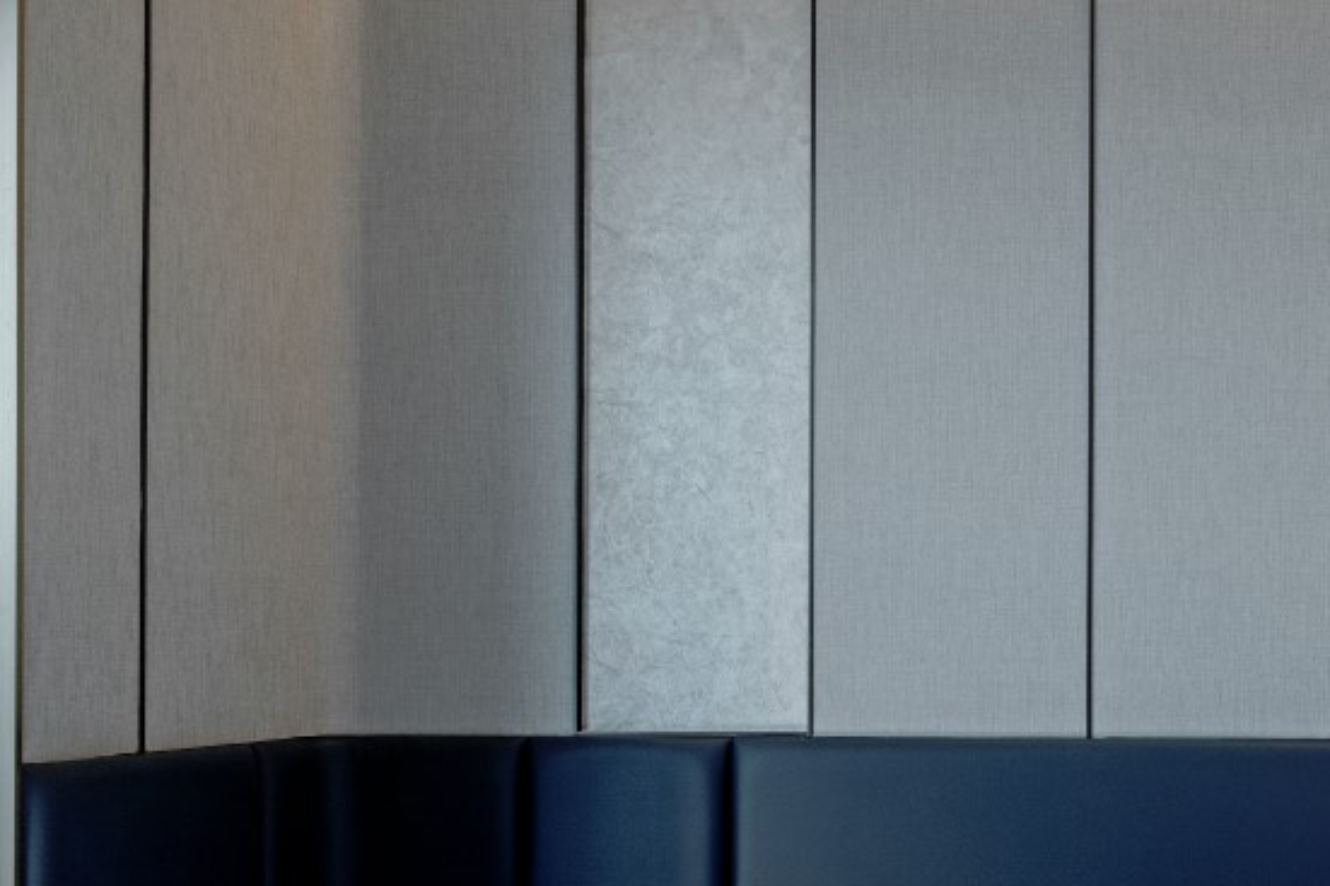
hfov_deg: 35.7
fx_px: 1847
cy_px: 625
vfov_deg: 26.7
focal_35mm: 50
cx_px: 1335
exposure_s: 1
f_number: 13
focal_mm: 17
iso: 200
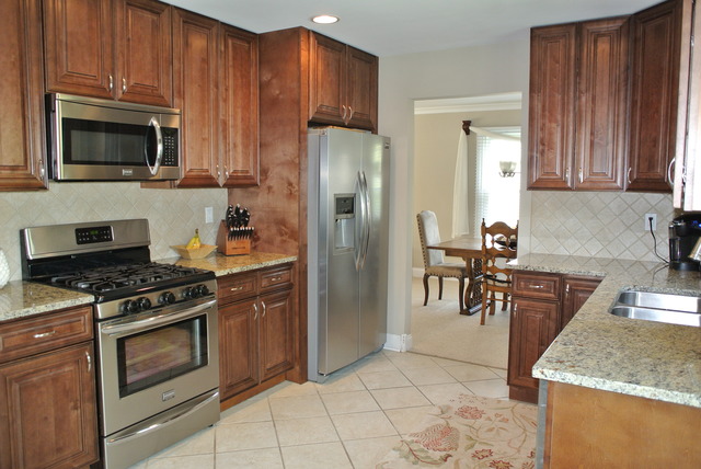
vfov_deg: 48.0
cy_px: 234
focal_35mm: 27
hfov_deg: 67.3
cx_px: 350
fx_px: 526
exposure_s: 1/60
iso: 320
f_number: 2.8
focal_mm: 10
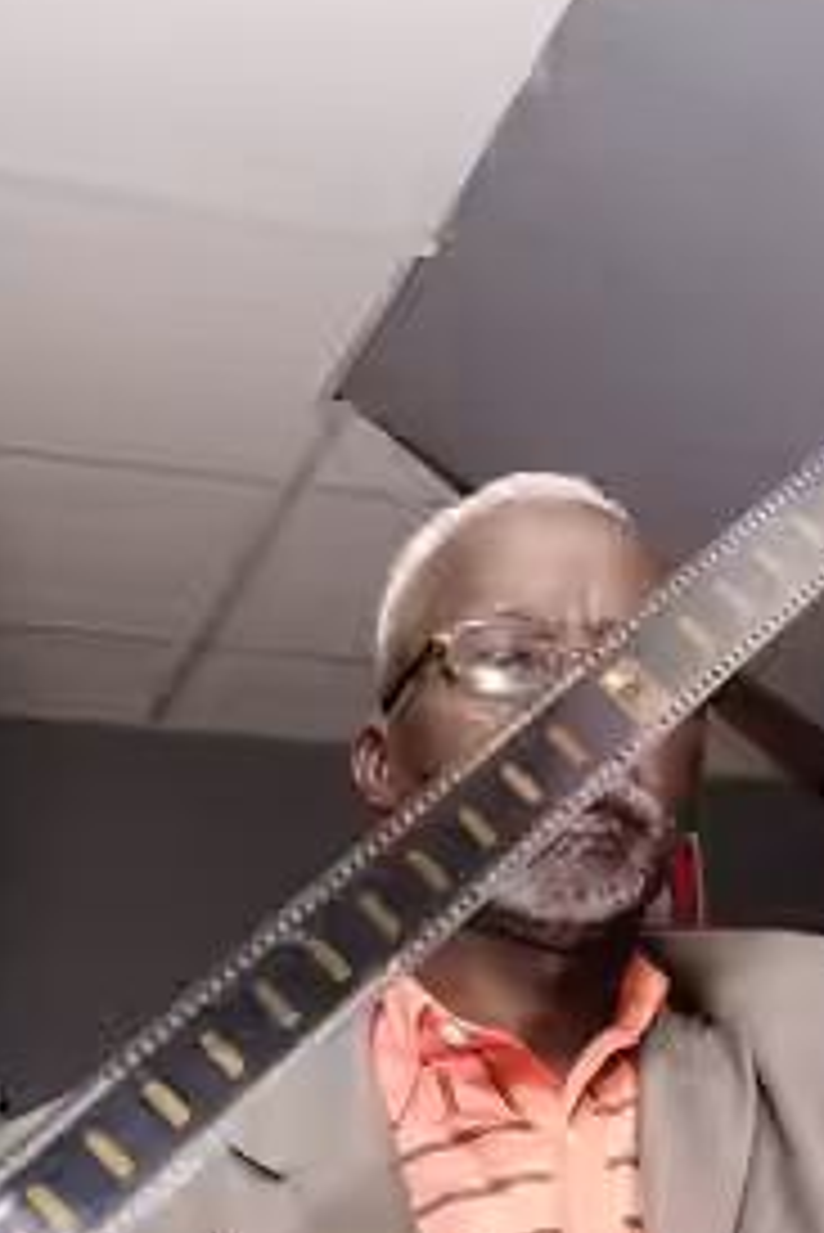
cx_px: 946
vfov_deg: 34.9
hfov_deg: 22.3
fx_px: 1954
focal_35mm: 57
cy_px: 765
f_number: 5.6
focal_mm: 17
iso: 400
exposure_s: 1/40
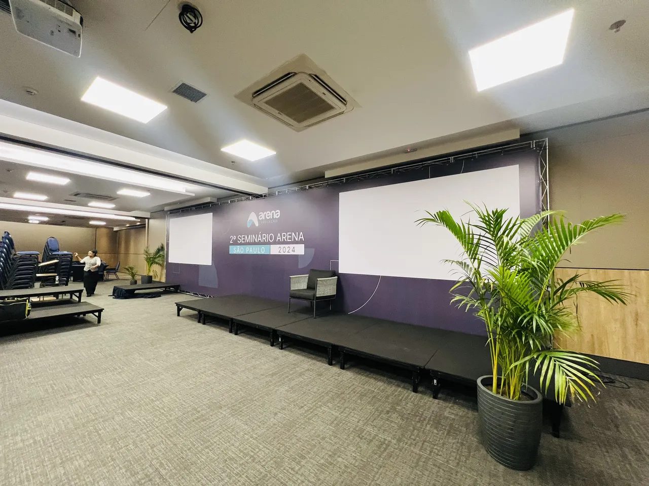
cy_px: 243
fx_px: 244
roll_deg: -0.2
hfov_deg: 106.2
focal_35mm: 13
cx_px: 324
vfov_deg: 89.9
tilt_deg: +2.9
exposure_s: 1/60
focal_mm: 1.57
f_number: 1.8
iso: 200
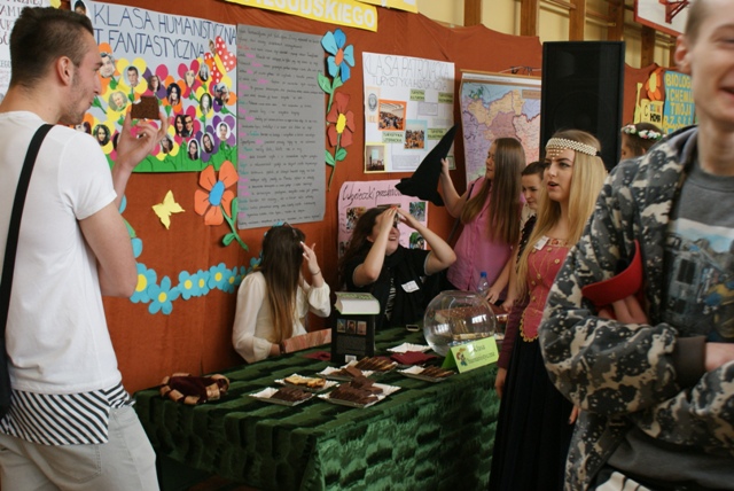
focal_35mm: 45
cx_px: 367
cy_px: 246
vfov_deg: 29.9
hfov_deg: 43.6
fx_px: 918
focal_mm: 30
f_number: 5.6
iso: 400
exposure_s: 1/60
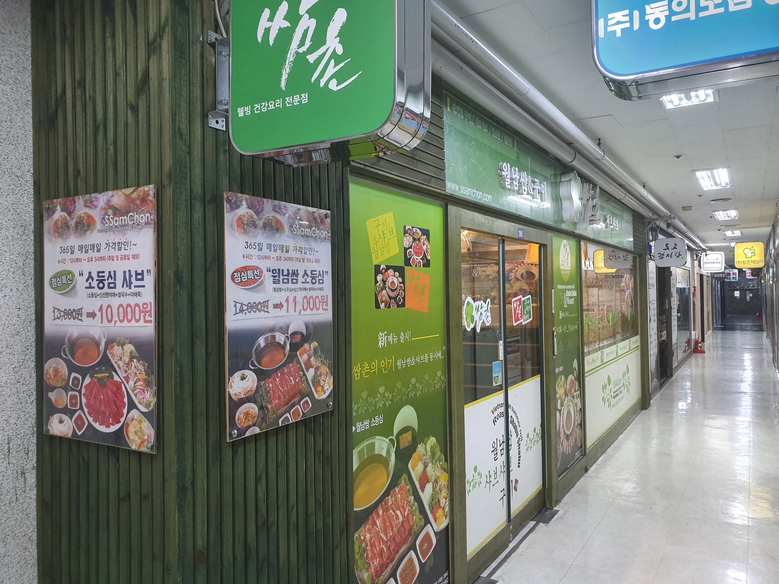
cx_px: 390
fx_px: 585
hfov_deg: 67.3
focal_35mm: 26
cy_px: 292
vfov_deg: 53.1
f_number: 2.4
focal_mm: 4.32
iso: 250
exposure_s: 1/40
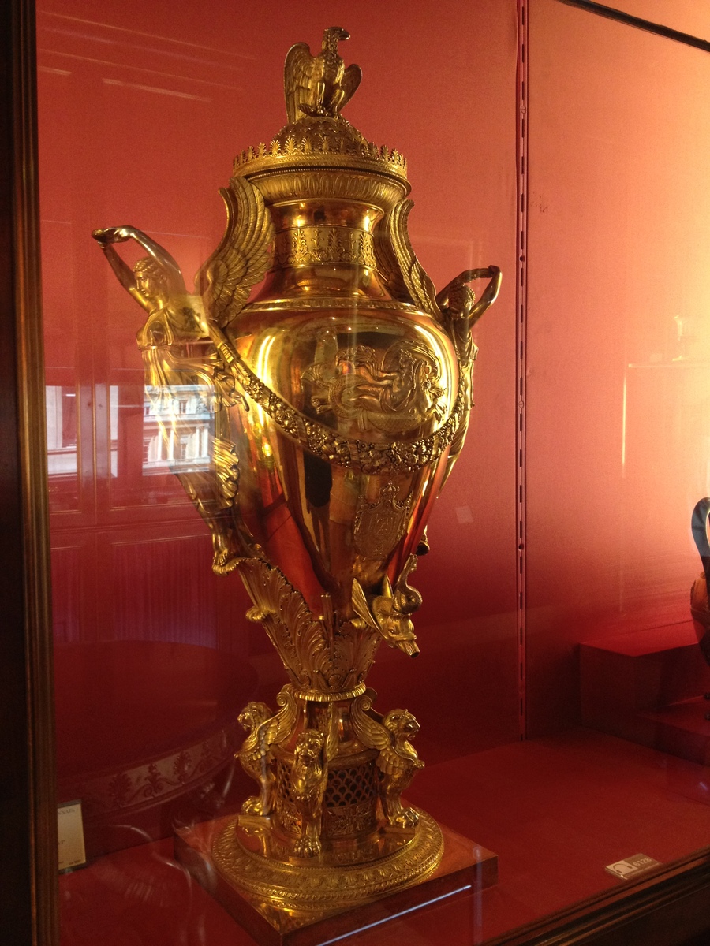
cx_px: 355
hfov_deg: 40.7
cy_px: 473
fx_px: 957
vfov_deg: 52.6
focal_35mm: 35
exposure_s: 1/20
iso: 160
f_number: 2.4
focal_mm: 4.28
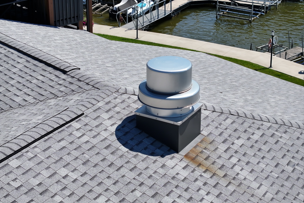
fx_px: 616
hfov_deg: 27.7
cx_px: 152
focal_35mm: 73
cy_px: 94
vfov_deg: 18.7
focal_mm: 19.35
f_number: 2.8
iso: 400
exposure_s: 1/4000
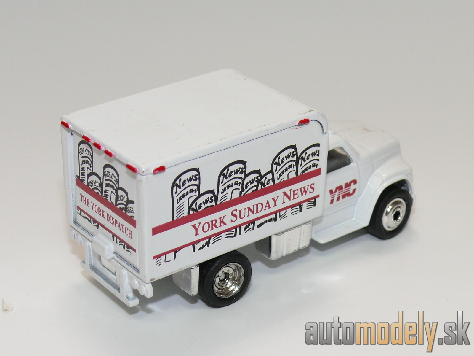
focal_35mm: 89
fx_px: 1219
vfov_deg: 16.6
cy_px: 178
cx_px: 237
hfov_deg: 22.0
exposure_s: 1/30
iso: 100
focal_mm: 12.4
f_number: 4
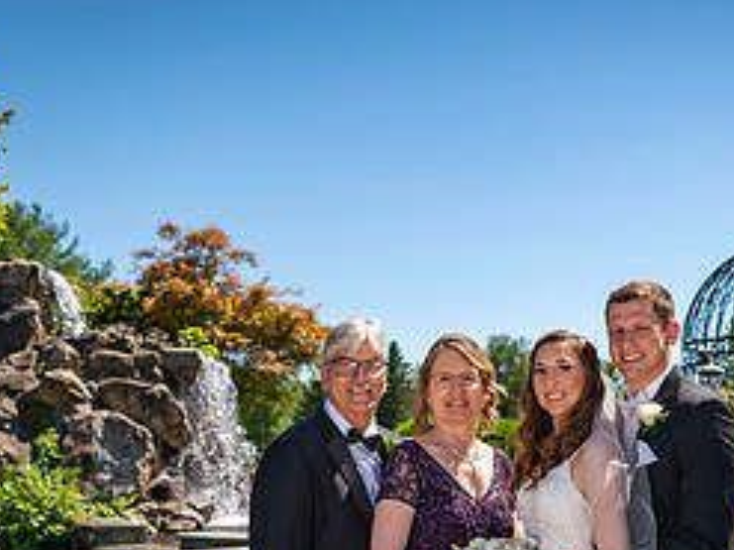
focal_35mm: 61
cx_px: 490
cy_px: 544
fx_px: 1293
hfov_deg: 31.4
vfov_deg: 23.1
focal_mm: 27
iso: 100
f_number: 3.2
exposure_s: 1/2500
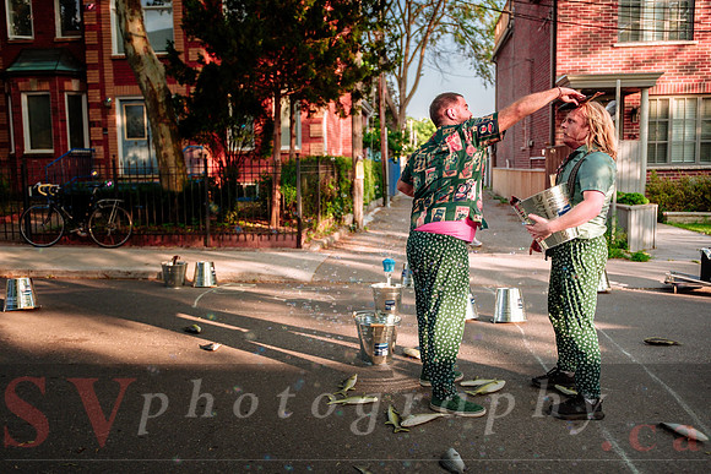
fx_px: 628
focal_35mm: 32
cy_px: 237
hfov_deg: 59.0
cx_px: 356
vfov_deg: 41.4
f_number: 1.8
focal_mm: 20.8
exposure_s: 1/1000
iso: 500
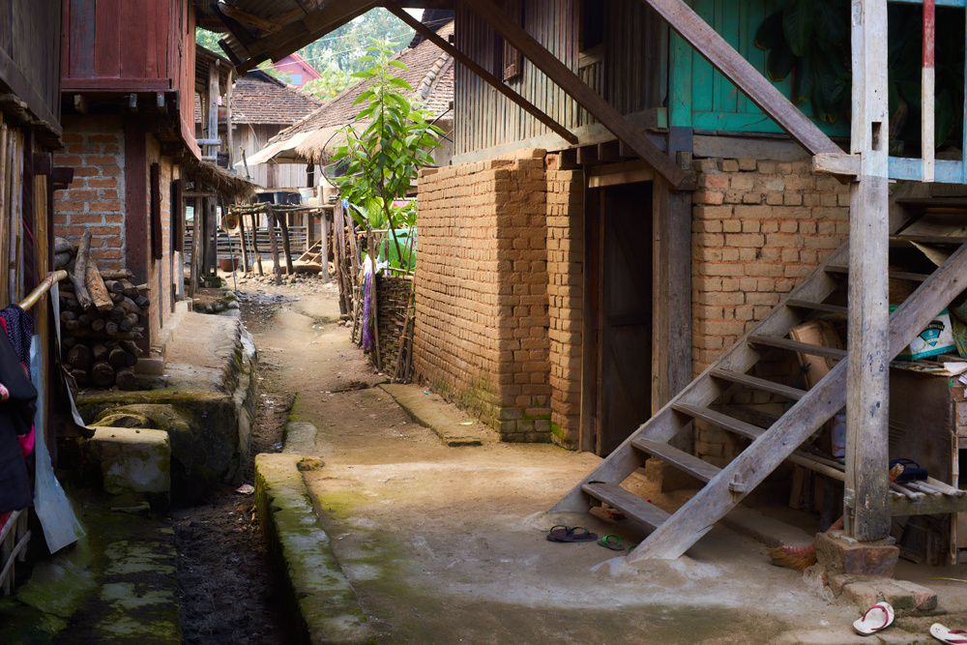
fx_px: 1343
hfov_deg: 39.6
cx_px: 484
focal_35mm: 50
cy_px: 322
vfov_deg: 27.0
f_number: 8
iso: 200
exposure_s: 1/45
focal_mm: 50
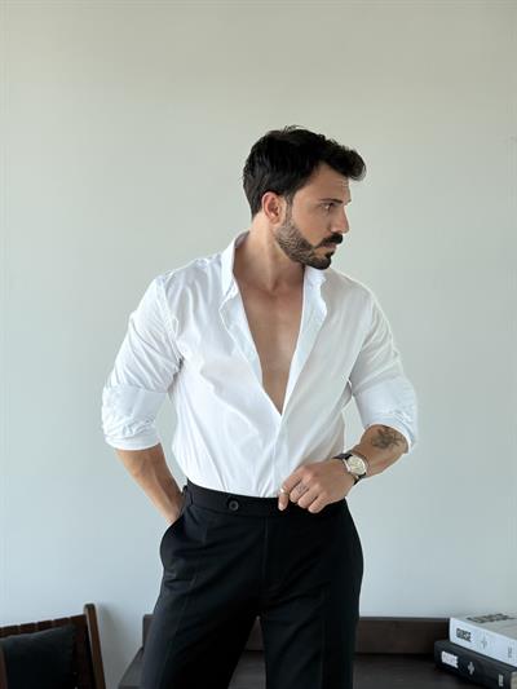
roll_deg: -0.3
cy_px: 344
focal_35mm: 48
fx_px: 955
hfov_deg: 30.3
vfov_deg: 39.6
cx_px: 258
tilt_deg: +1.9
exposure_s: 1/557
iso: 80
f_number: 1.78
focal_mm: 6.76
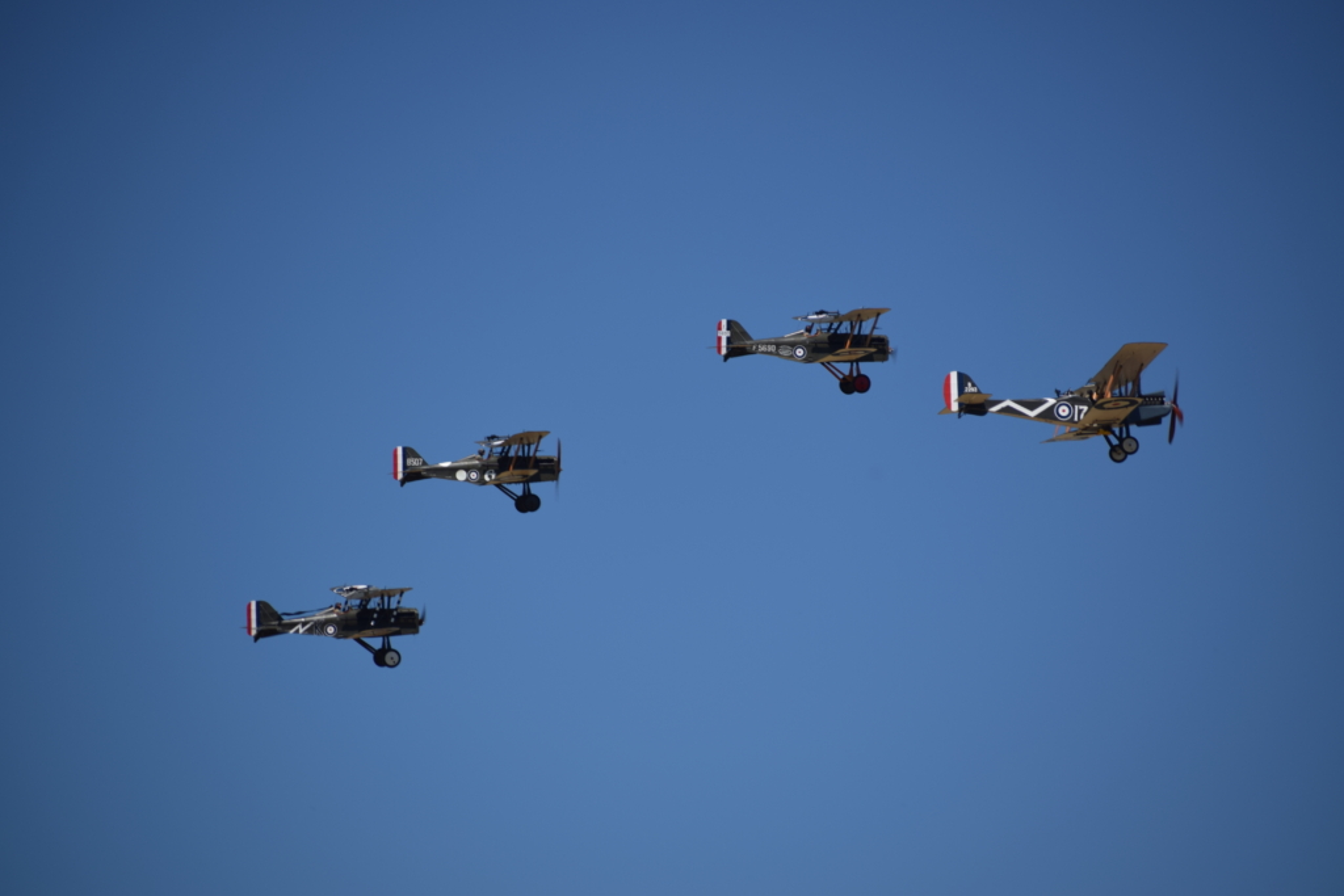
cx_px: 672
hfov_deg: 6.0
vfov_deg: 4.0
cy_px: 448
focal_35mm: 345
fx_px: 12881
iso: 100
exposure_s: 1/250
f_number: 5.6
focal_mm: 230
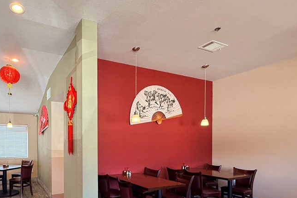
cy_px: 146
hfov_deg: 72.8
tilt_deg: -0.2
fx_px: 190
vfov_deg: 52.9
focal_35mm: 23
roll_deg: +0.7
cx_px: 89
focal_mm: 2.22
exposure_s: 1/60
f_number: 2.2
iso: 250
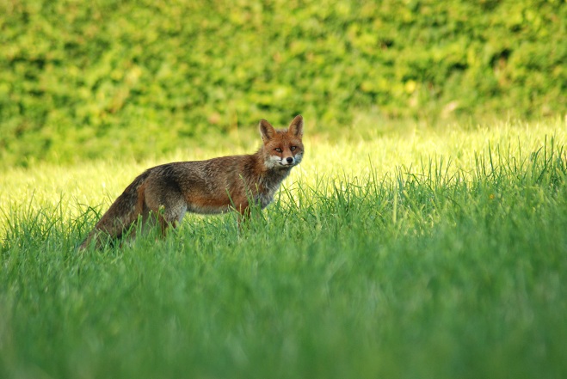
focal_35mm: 450
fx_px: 7095
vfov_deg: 3.1
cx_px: 284
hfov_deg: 4.6
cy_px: 190
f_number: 5.6
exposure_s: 1/320
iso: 400
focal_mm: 300
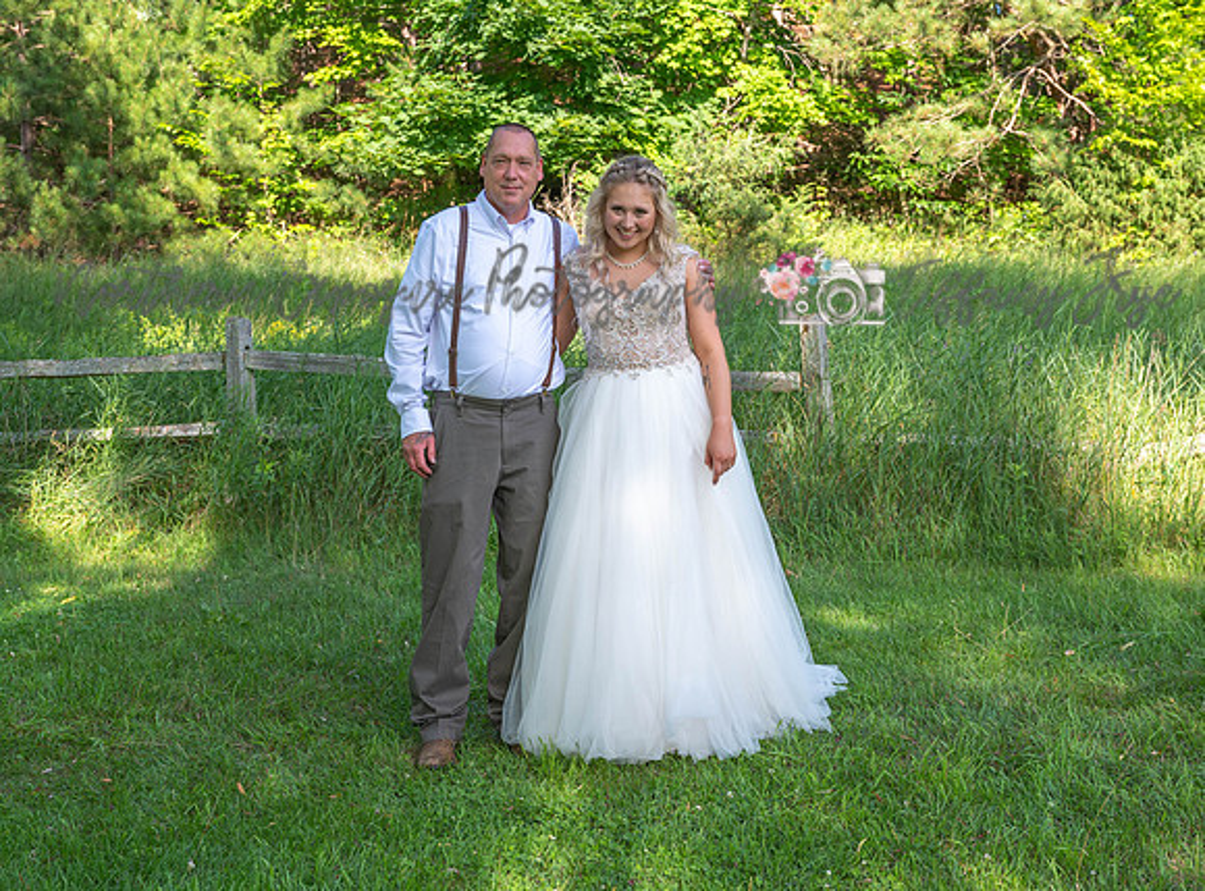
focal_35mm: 57
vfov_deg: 25.6
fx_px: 1959
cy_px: 431
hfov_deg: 34.2
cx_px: 606
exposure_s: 1/250
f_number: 5
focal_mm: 41
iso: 200
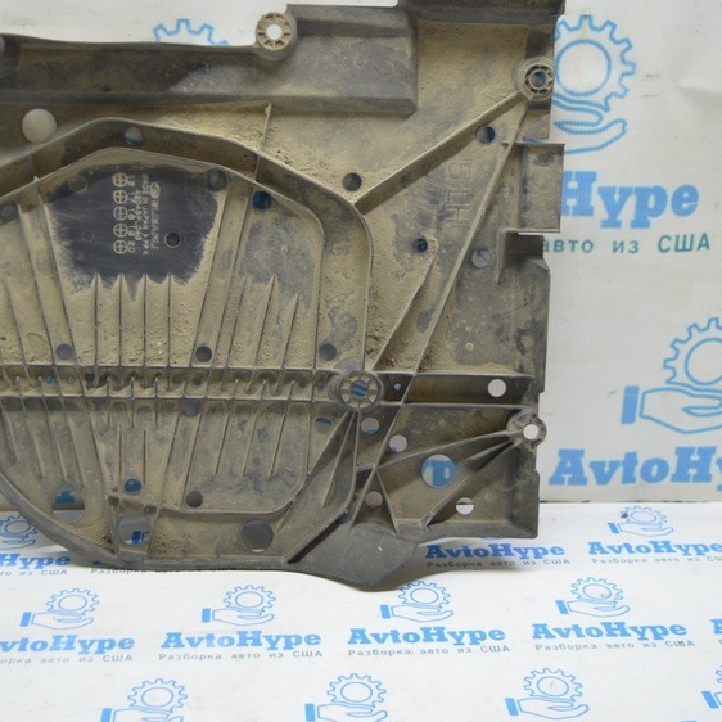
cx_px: 270
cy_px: 299
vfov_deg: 34.7
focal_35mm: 49
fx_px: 1151
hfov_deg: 34.6
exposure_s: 1/40
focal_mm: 21
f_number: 3.8
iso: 400
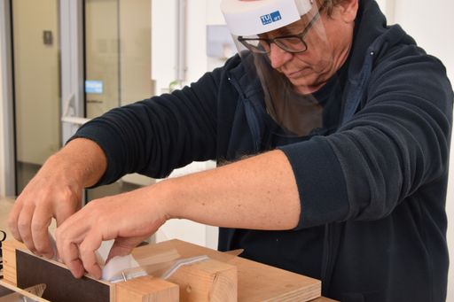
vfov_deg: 22.6
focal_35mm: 60
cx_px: 227
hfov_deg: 33.4
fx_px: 756
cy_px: 151
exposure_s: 1/80
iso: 800
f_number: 9
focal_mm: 40
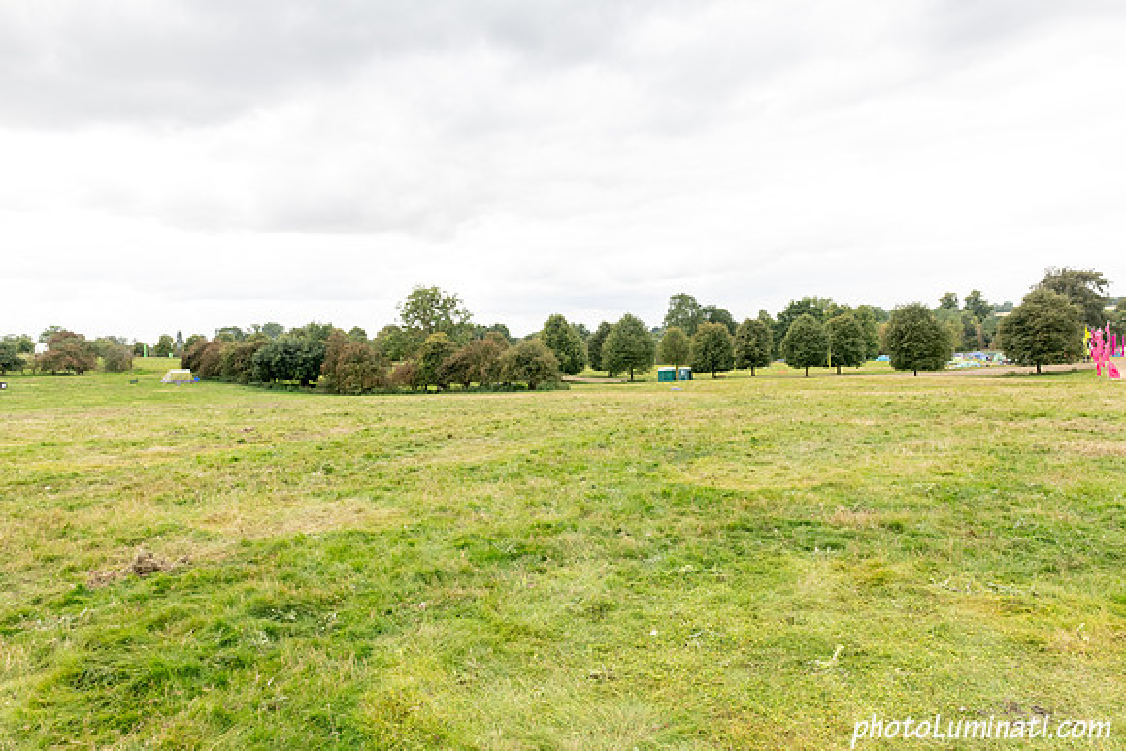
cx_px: 563
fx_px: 751
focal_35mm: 24
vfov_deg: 53.2
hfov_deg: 73.7
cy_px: 376
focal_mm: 24
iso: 800
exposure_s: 1/250
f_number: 9
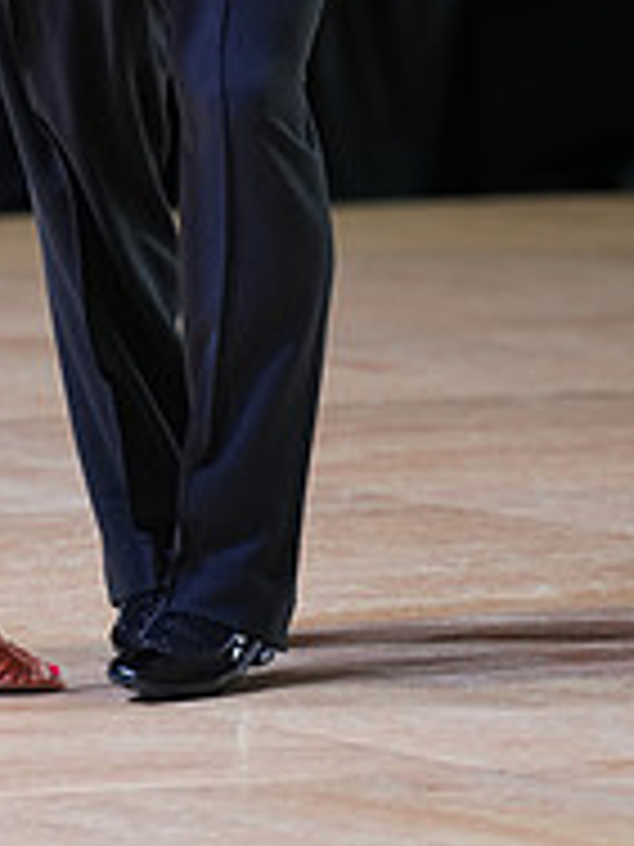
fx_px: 11551
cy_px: -270
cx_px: 38
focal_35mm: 473
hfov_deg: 3.1
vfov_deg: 4.2
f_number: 2.8
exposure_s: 1/400
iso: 800
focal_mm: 159
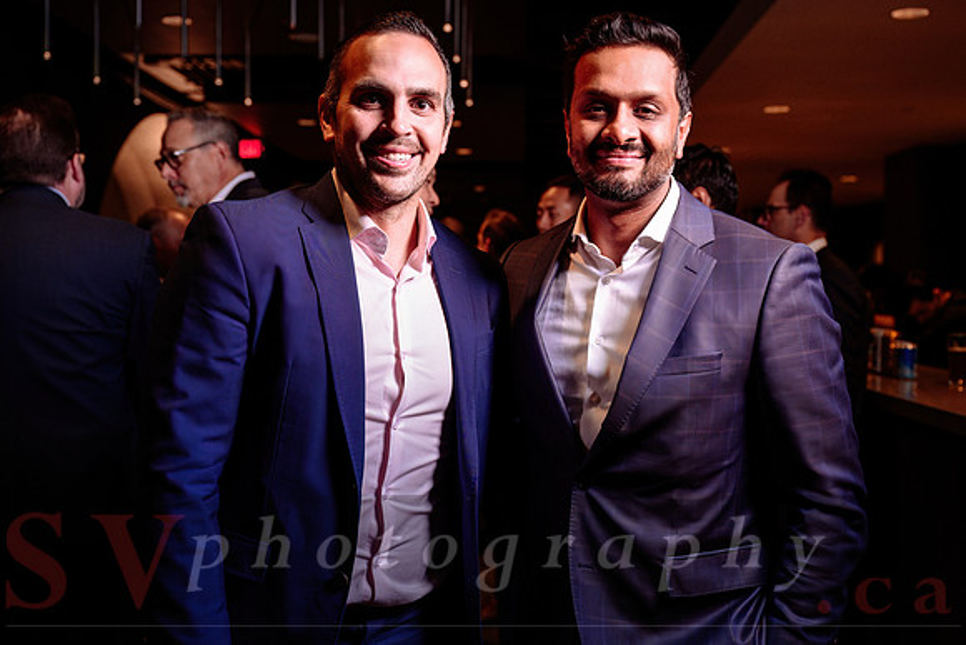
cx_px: 512
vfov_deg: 31.2
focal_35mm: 43
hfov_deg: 45.4
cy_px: 320
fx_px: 1153
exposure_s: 1/60
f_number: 4
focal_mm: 39
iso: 800
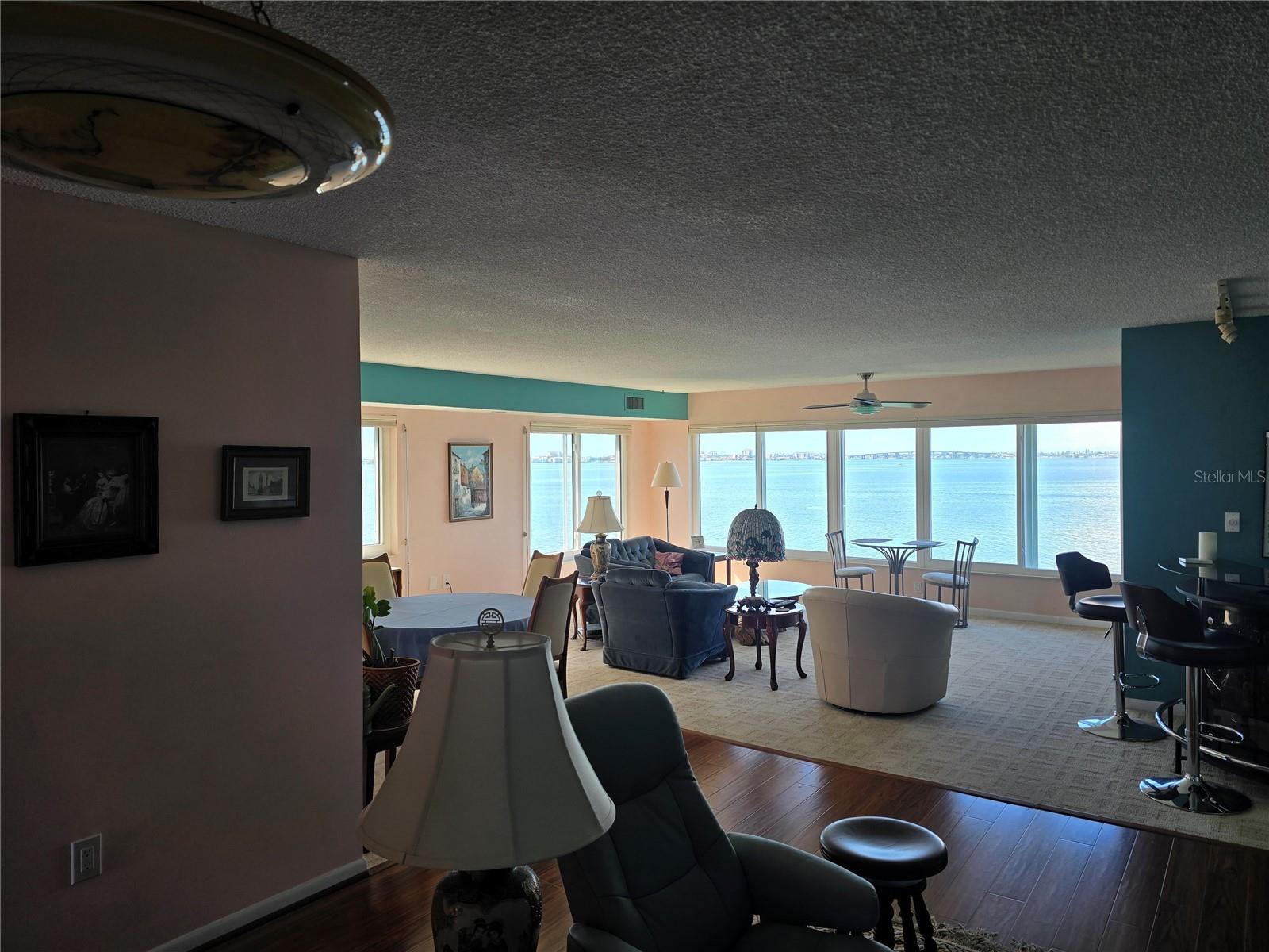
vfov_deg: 58.9
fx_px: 843
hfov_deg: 73.9
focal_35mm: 23
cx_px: 634
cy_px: 476
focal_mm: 6.3
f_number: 1.7
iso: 32
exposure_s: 1/180
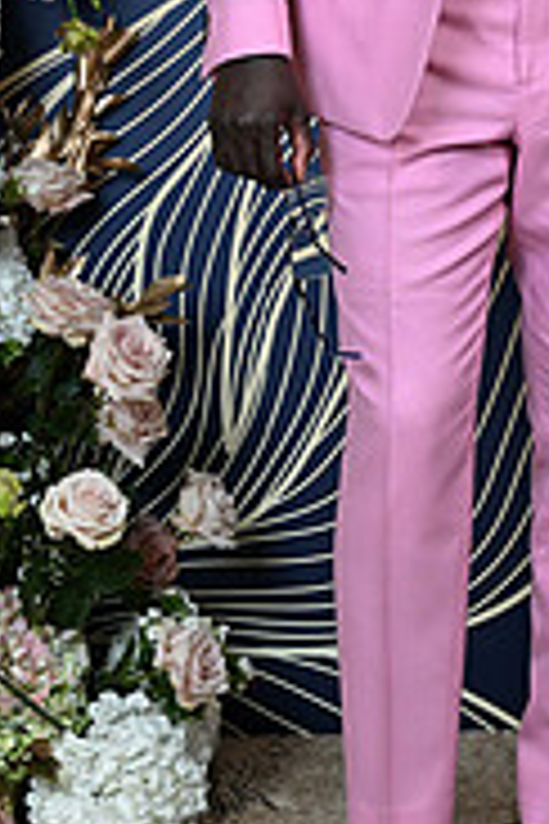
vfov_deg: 12.1
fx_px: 3843
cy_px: 86
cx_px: 709
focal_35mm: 168
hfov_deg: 8.1
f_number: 5.6
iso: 125
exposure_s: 1/125
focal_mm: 53
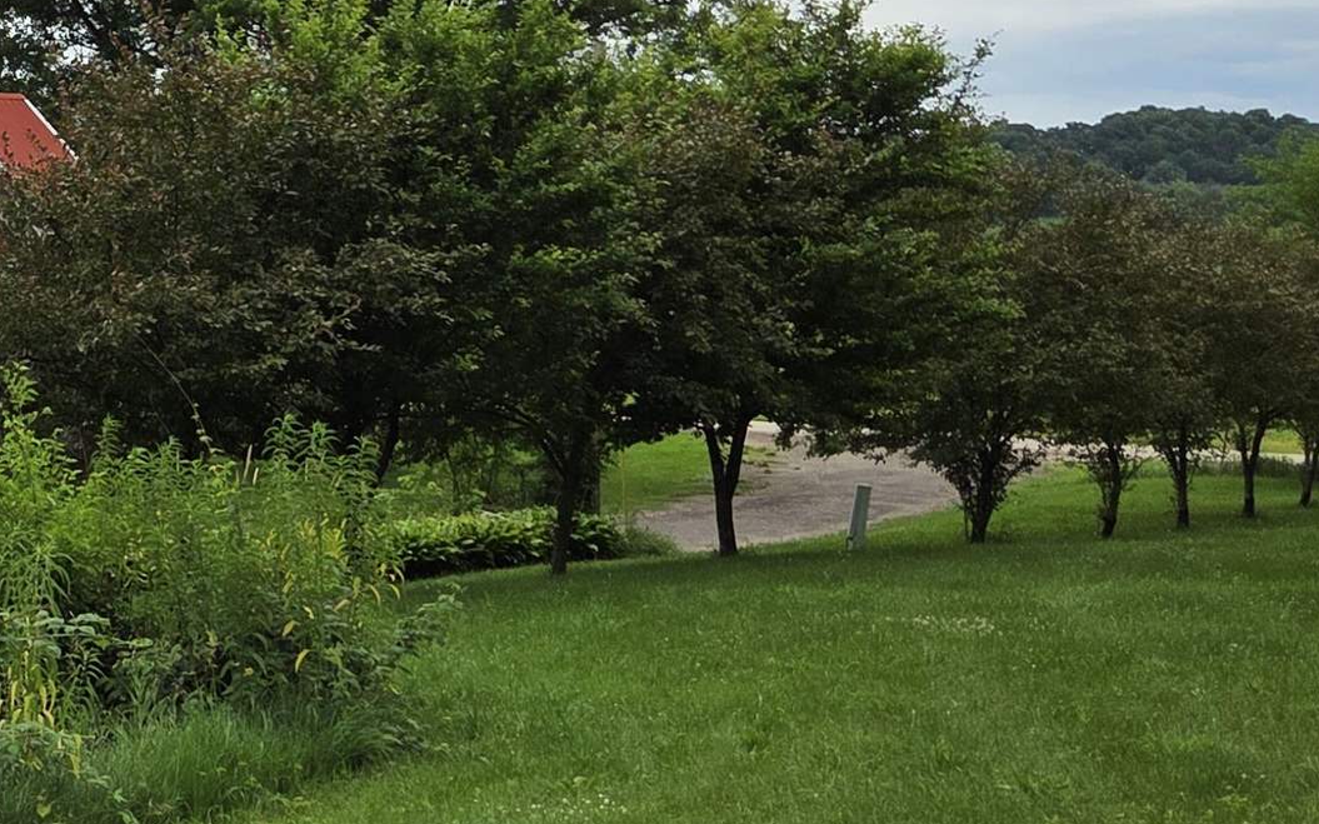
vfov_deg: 18.2
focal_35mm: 71
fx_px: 2552
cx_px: -268
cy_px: 171
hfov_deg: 25.9
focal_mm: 5.4
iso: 80
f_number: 1.8
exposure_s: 1/5129
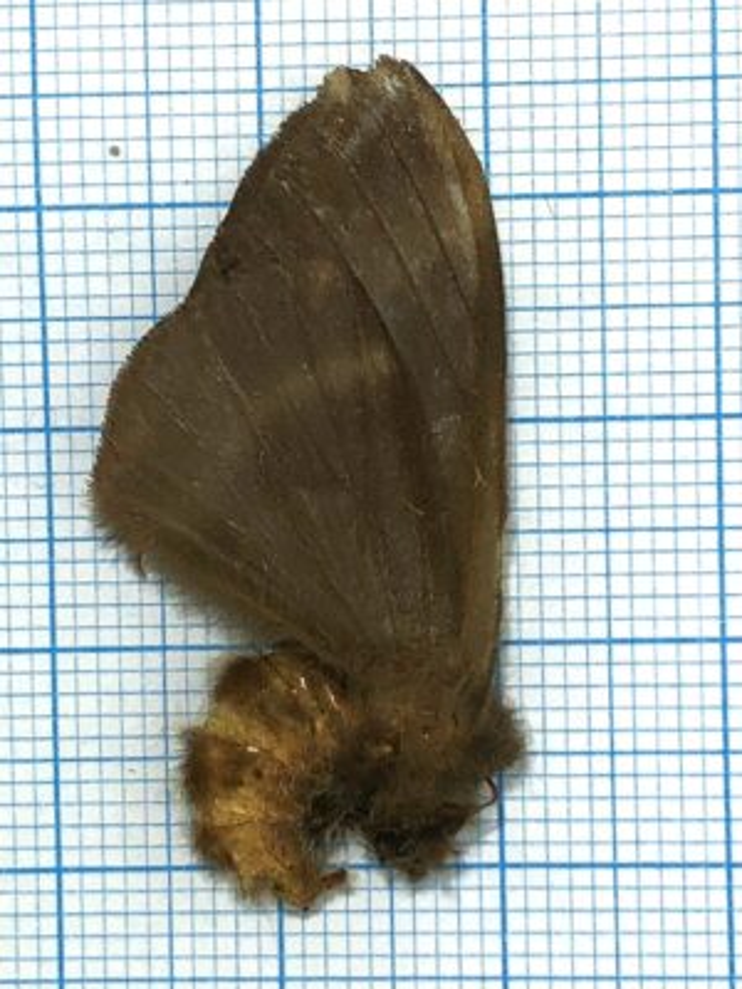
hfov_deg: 49.7
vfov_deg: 63.4
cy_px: 494
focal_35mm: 28
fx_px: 800
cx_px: 371
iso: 20
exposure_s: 1/1066
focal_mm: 3.99
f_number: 1.8
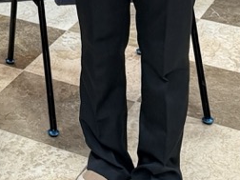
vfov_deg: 10.4
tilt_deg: -3.9
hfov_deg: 14.9
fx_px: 846
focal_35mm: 122
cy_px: -261
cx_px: -127
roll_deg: +0.4
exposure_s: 1/60
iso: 250
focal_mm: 6.76
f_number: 1.78
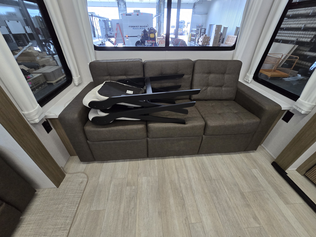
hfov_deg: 106.2
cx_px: 158
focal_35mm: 13
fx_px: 119
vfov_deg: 89.9
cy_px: 118
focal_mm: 2.2
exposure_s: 1/60
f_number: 2.2
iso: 500
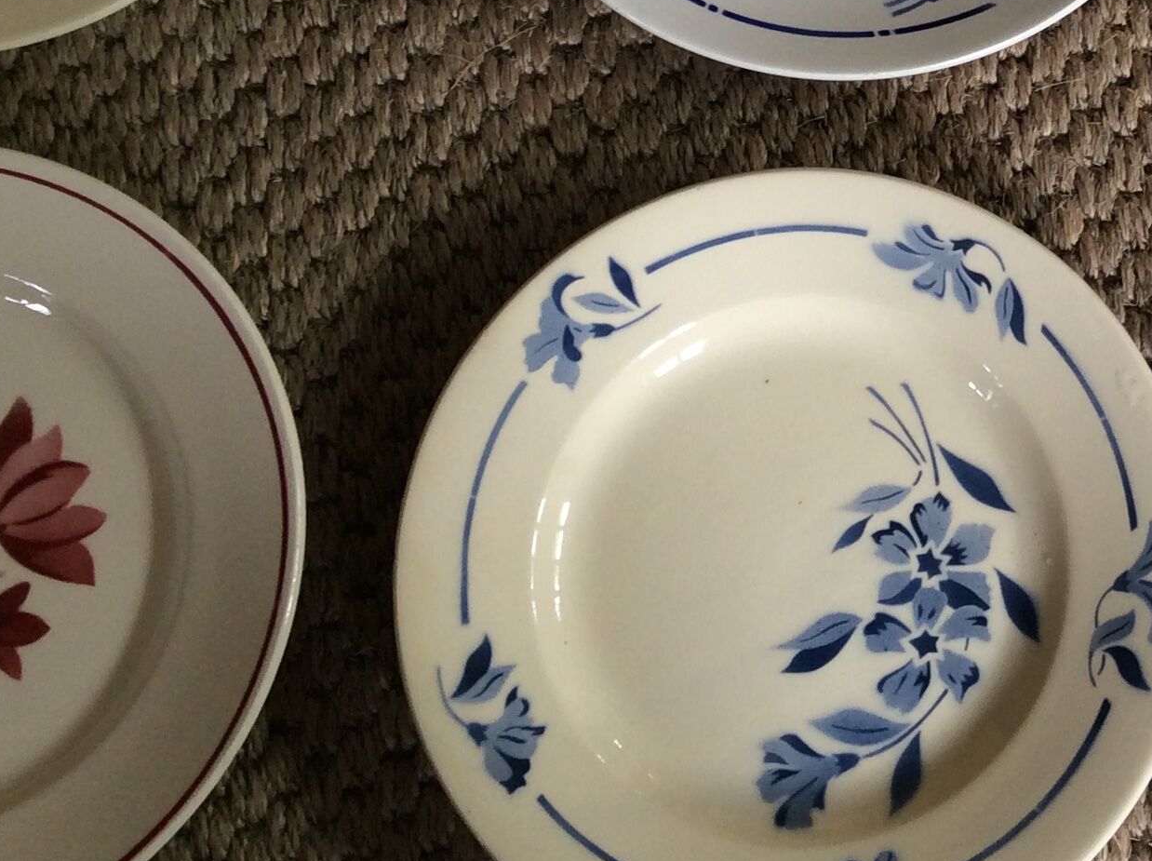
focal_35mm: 67
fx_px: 2227
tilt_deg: -77.8
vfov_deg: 21.6
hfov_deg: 28.2
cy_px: 187
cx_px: 973
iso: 40
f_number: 2.4
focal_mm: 3.3
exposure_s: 1/33
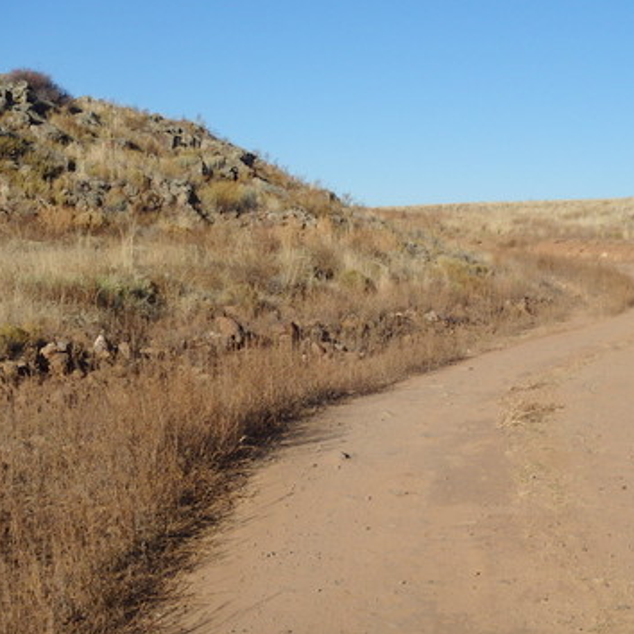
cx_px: 428
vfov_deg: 24.7
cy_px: 300
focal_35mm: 70
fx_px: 1450
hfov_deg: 24.5
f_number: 14
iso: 125
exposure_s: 1/125
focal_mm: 10
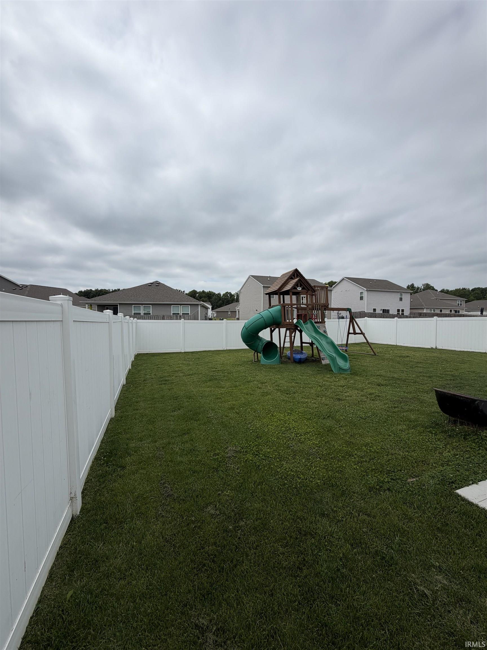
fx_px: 263
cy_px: 325
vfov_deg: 102.1
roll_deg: +0.0
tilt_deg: -0.8
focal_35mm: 14
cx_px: 244
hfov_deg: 85.7
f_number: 2.2
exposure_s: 1/1745
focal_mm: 2.22
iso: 20
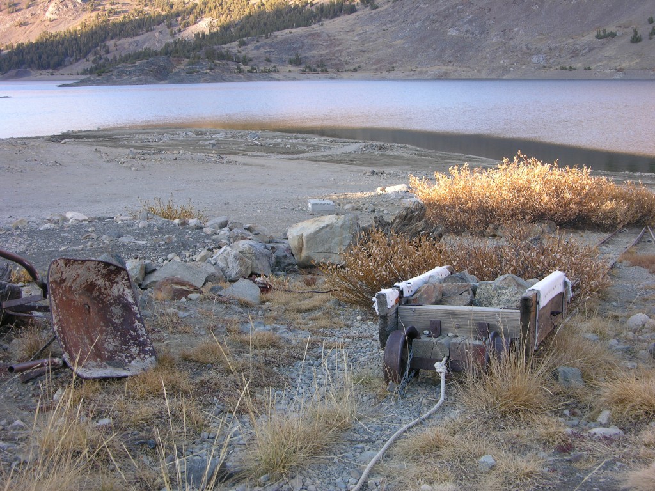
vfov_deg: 31.5
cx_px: 328
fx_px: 870
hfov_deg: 41.2
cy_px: 246
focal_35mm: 46
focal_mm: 11.6
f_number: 3.3
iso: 50
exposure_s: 1/43.7
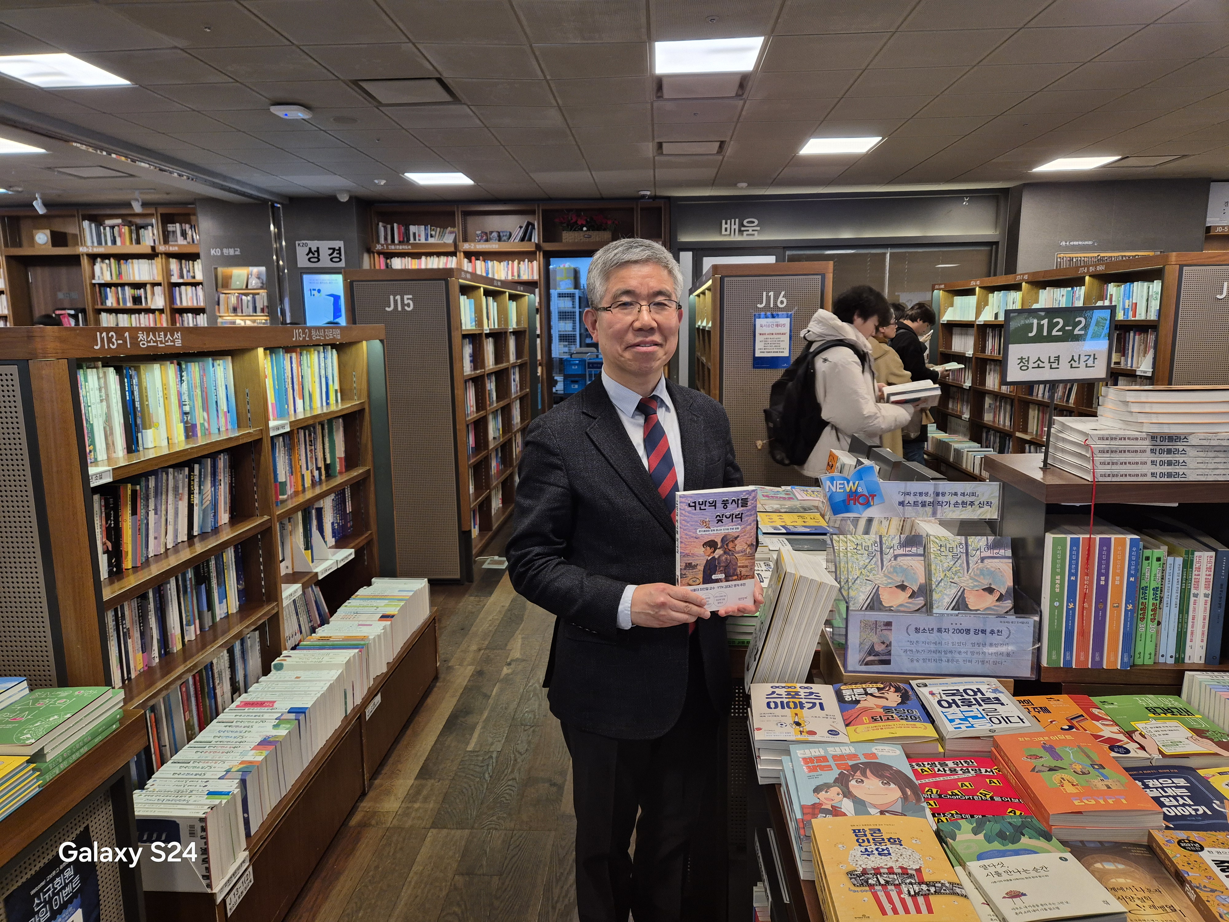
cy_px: 461
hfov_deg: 73.9
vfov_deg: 58.9
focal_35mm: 23
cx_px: 614
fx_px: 817
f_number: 1.8
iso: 160
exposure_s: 1/120
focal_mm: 5.4
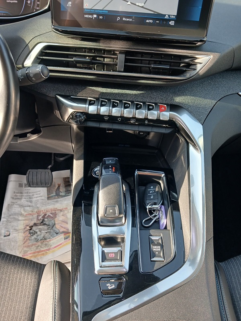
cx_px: 120
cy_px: 160
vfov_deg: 65.3
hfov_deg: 51.4
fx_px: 251
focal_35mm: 27
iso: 40
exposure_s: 1/50
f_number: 1.8
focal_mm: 3.98
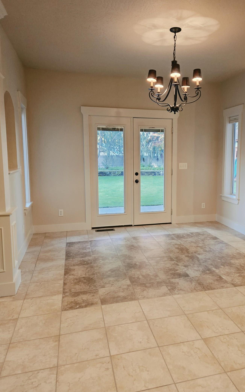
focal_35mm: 27
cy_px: 184
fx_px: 288
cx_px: 156
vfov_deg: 68.3
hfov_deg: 45.5
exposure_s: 1/120
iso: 400
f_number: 1.8
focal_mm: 5.4
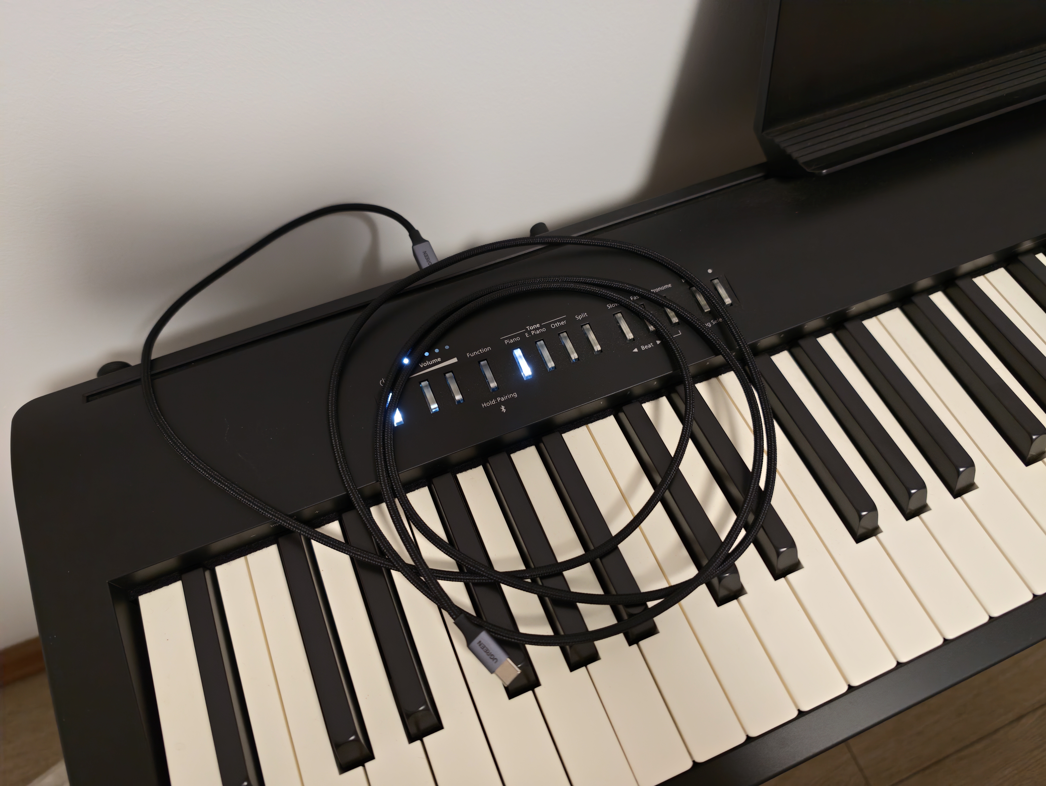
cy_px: 393
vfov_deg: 58.9
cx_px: 523
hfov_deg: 73.9
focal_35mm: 23
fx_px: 695
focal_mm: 7.73
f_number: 1.5
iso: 1250
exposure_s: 1/49
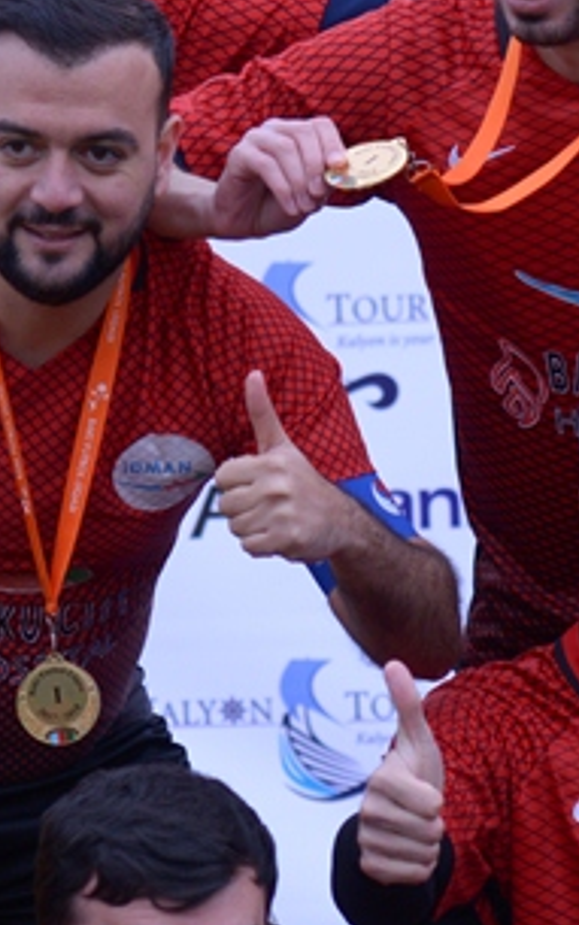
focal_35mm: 344
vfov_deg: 6.1
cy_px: 840
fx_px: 8673
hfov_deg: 3.8
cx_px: 100
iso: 200
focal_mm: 70
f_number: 3.2
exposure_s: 1/320
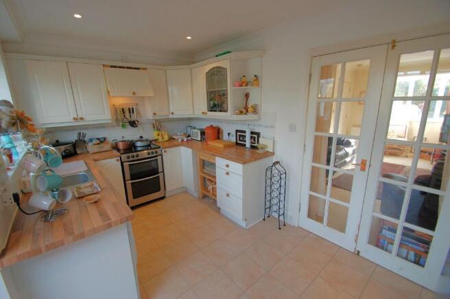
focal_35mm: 15
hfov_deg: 100.4
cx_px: 225
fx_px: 187
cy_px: 150
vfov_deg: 77.2
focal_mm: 10
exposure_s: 1/80
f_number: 4.5
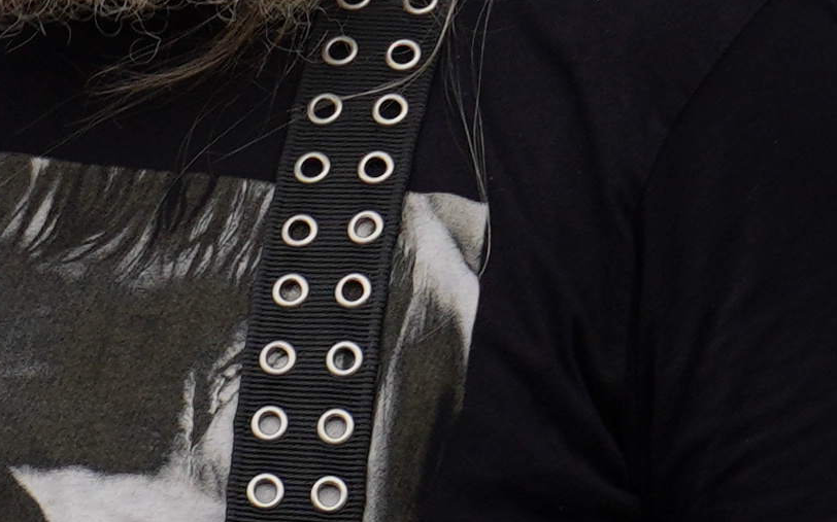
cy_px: -209
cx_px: 361
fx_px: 18038
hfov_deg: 2.7
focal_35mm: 791
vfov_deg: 1.7
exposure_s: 1/200
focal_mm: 105
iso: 100
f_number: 5
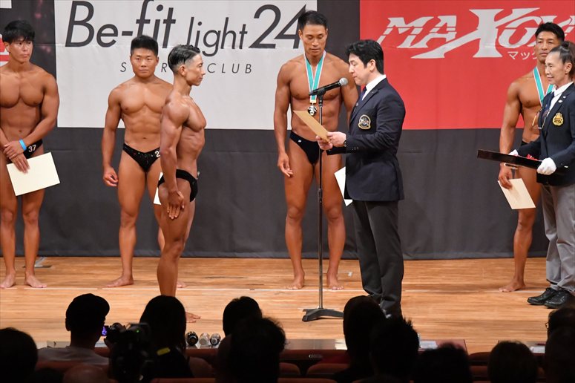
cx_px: 288
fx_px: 3464
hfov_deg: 9.5
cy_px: 192
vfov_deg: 6.3
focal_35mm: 217
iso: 9000
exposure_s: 1/400
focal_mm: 145
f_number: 5.6
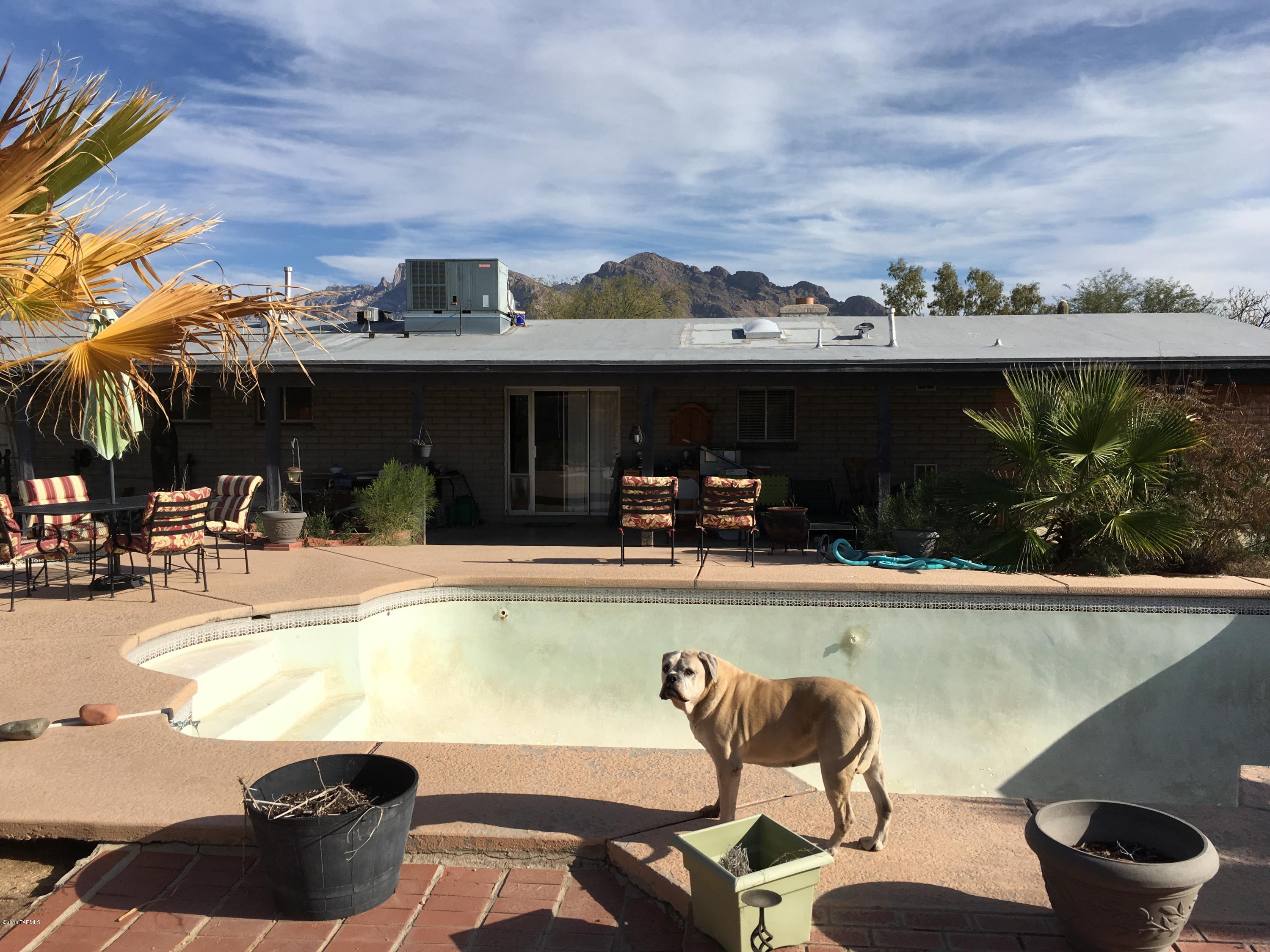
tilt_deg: -5.0
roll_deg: -0.5
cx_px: 635
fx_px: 1064
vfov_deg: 48.2
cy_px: 476
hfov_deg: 61.7
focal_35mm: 29
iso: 25
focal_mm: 4.15
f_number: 2.2
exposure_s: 1/2262
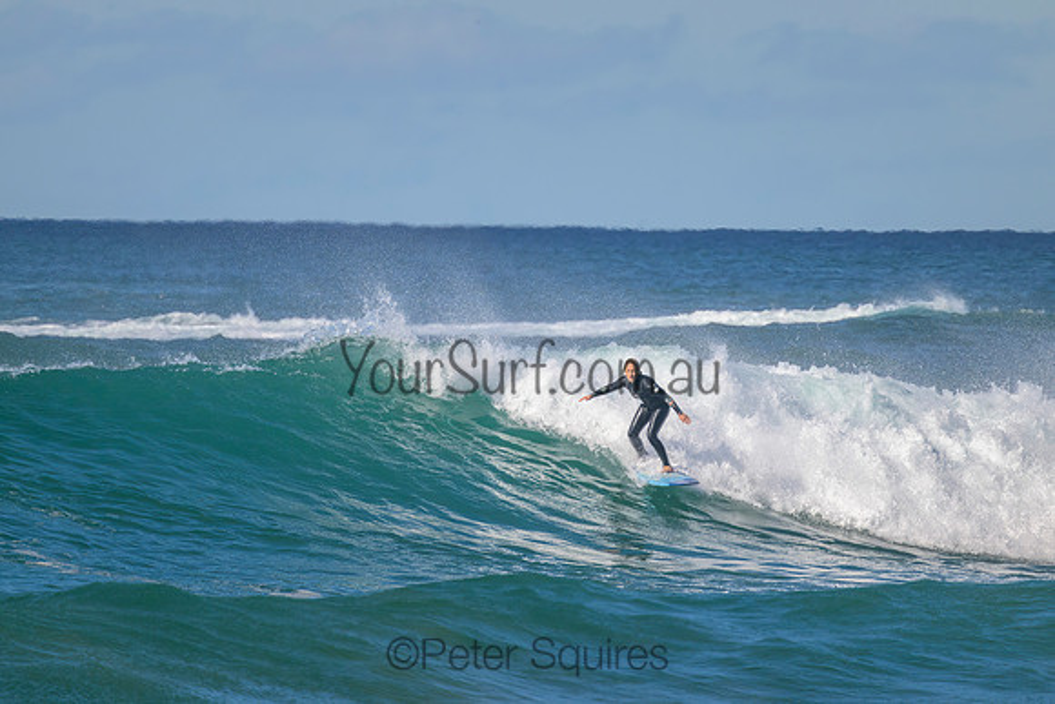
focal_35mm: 833
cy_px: 352
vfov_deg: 1.7
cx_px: 528
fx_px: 24425
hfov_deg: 2.5
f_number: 11
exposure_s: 1/2000
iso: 900
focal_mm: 800
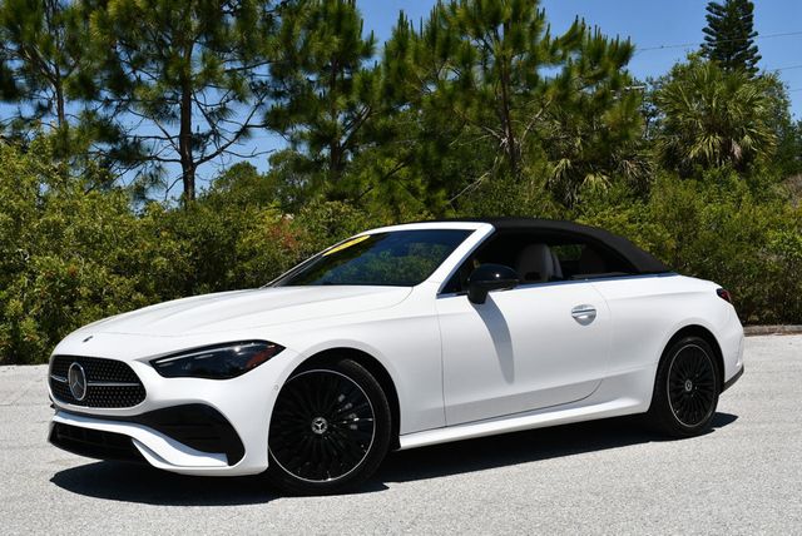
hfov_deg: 41.1
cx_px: 401
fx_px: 1070
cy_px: 268
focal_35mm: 48
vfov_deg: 28.1
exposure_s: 1/320
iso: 100
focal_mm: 24
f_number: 9
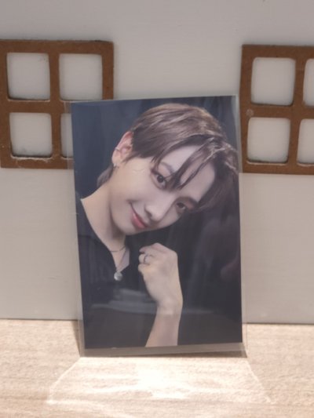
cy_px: 209
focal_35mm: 69
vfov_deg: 28.2
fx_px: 834
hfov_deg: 21.3
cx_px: 157
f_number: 2.4
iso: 250
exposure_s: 1/30
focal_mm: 7
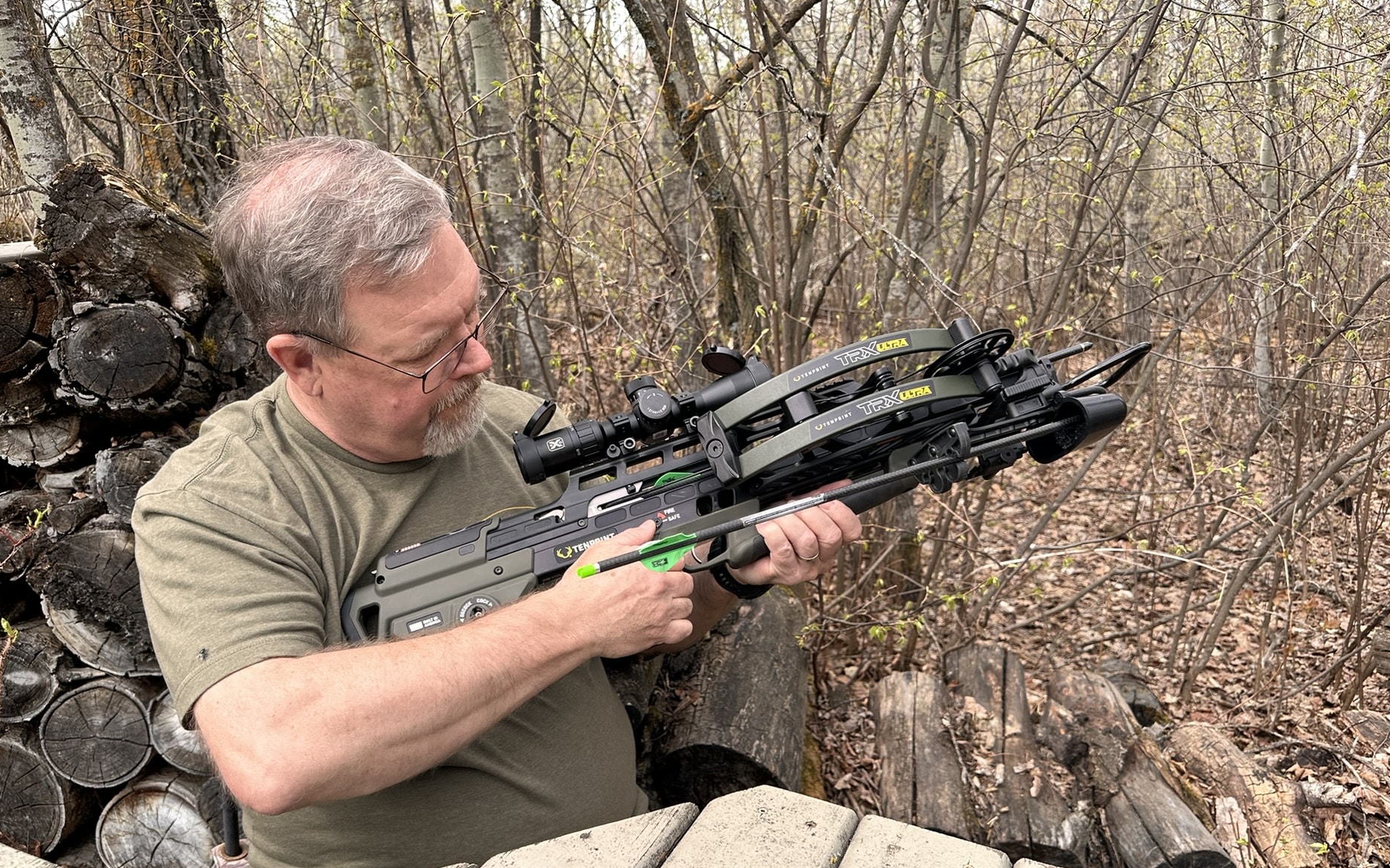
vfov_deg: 44.2
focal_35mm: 28
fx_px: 1061
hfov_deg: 66.4
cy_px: 537
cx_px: 649
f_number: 1.78
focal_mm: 6.86
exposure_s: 1/773
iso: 80
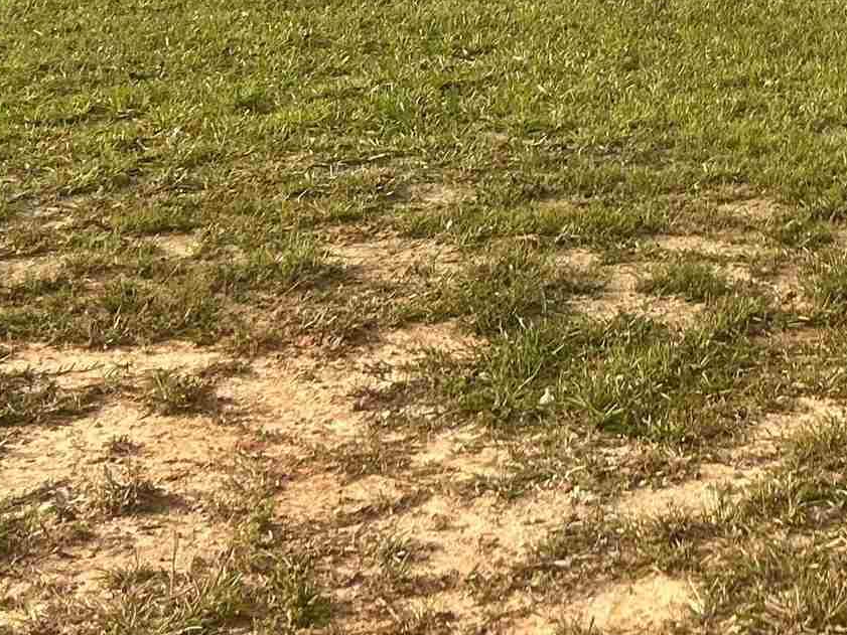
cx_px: 846
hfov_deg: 20.0
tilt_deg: -3.9
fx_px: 2325
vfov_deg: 14.8
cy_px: -234
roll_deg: +0.6
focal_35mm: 95
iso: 50
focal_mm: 5.7
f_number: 1.5
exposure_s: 1/1488
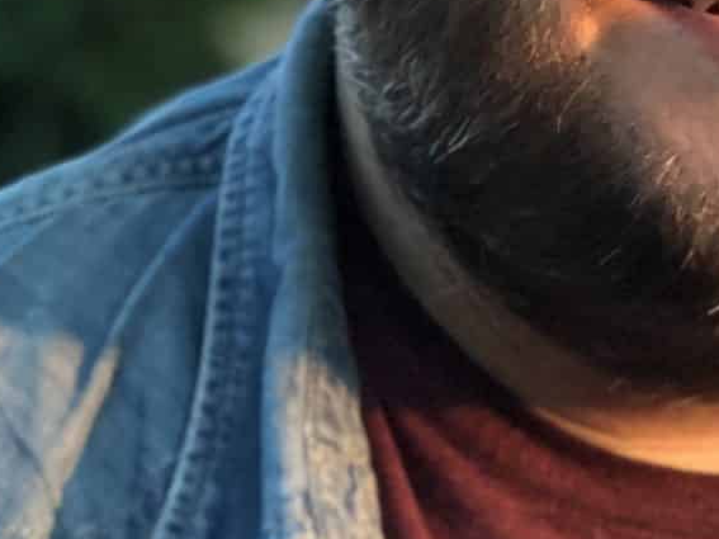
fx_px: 4278
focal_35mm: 206
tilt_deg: -1.5
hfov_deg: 9.5
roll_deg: -2.6
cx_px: 733
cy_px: -100
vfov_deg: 7.2
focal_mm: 6.6
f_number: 2.8
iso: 320
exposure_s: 1/50
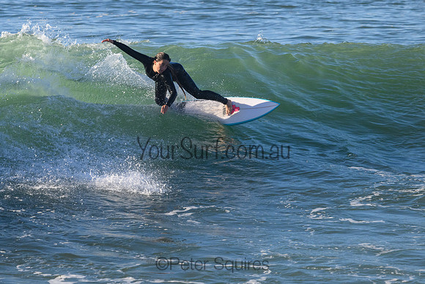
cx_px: 153
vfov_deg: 2.4
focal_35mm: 575
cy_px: 112
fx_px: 6792
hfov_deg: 3.6
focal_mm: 450
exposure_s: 1/2000
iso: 2000
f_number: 11
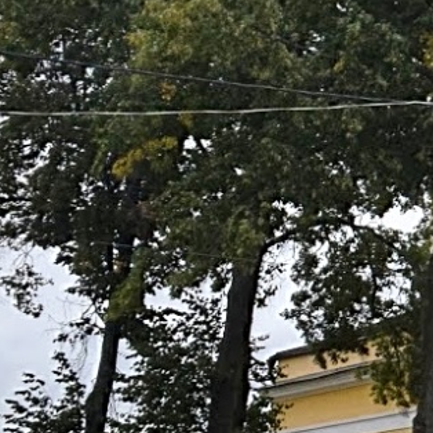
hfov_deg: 9.8
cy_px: 31
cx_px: 1200
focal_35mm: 146
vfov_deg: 11.9
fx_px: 2066
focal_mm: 18
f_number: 18
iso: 640
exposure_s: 1/320
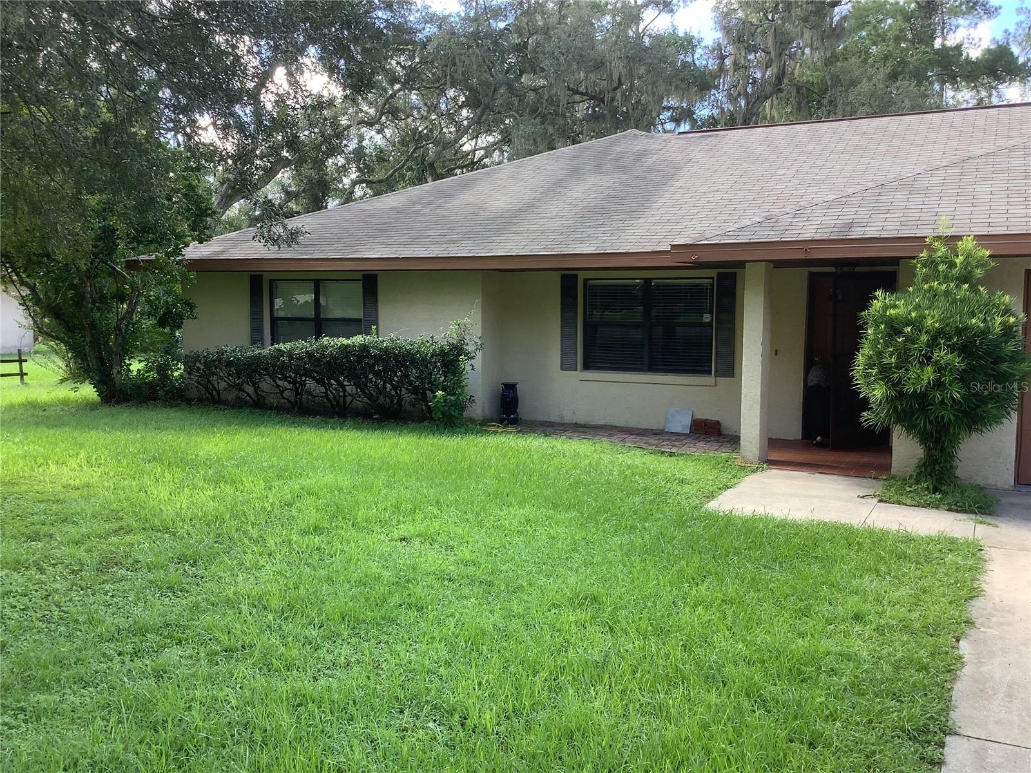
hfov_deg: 58.4
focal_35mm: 31
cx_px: 516
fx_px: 923
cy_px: 386
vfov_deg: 45.4
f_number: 2.4
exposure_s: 1/100
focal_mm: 3.3
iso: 25
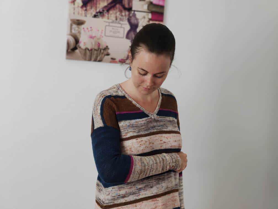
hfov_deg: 45.8
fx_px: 329
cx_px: 139
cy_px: 104
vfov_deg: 35.1
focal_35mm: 41
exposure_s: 1/50
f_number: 2
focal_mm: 8.16
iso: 925
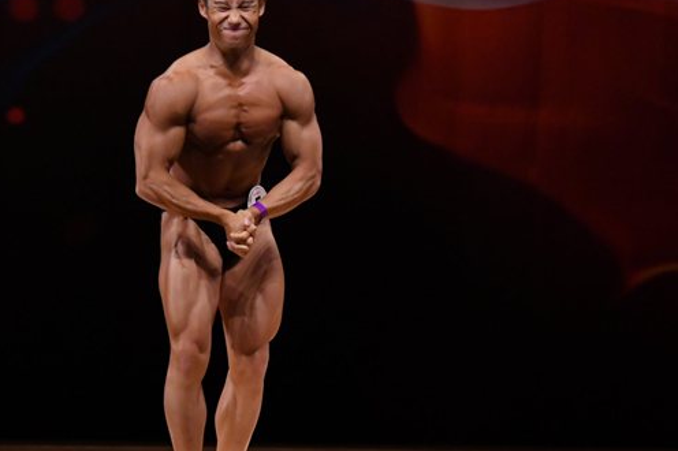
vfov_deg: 3.7
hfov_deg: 5.5
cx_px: 275
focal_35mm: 375
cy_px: 269
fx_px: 7058
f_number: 5.6
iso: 4000
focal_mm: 160
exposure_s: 1/400
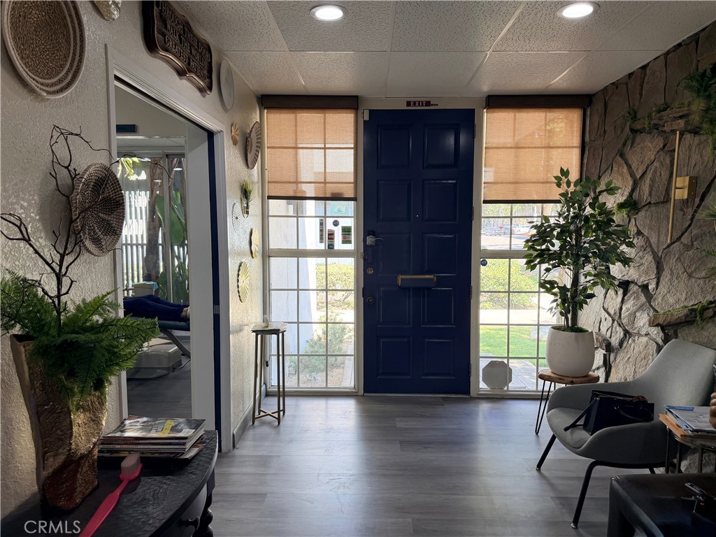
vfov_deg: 56.8
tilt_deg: -5.0
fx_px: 496
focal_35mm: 24
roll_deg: -0.5
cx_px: 358
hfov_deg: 71.6
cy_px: 268
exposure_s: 1/188
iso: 100
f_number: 1.78
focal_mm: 6.76
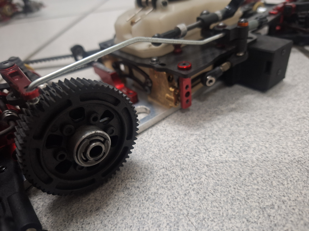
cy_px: 116
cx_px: 154
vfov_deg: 58.9
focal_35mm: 23
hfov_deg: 73.9
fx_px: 205
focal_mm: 5.54
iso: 400
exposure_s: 1/25
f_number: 1.8
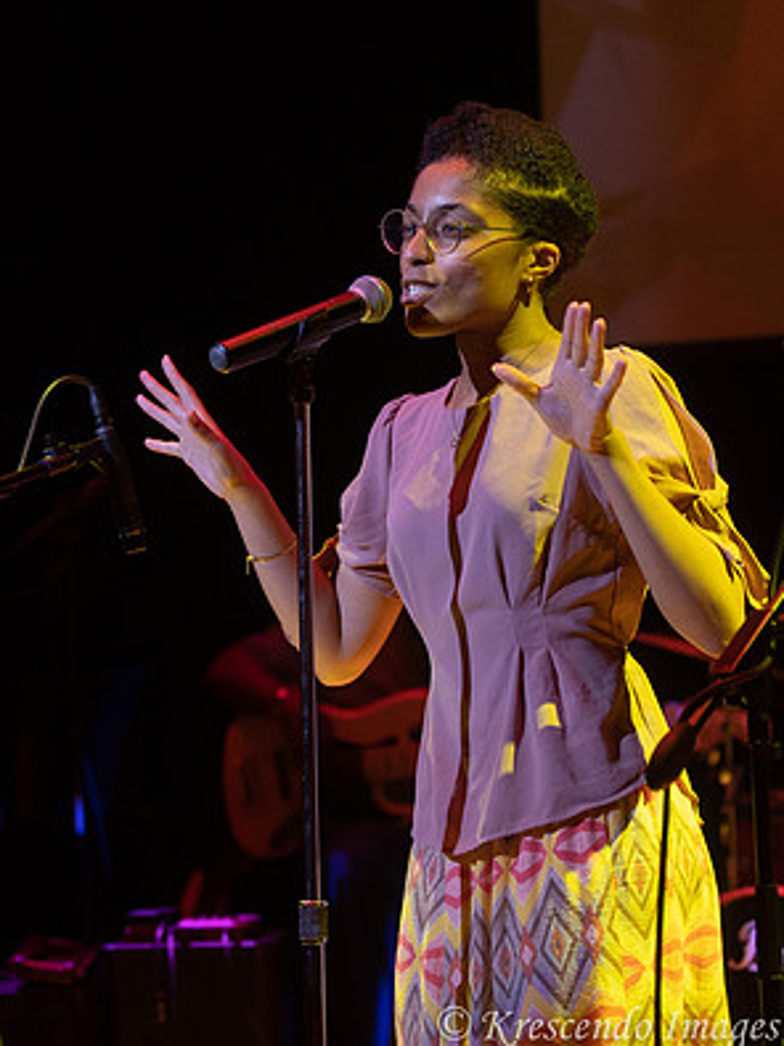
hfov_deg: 12.9
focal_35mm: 115
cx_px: 392
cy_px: 474
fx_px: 3475
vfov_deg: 17.1
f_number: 2.8
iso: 1600
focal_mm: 70
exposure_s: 1/200
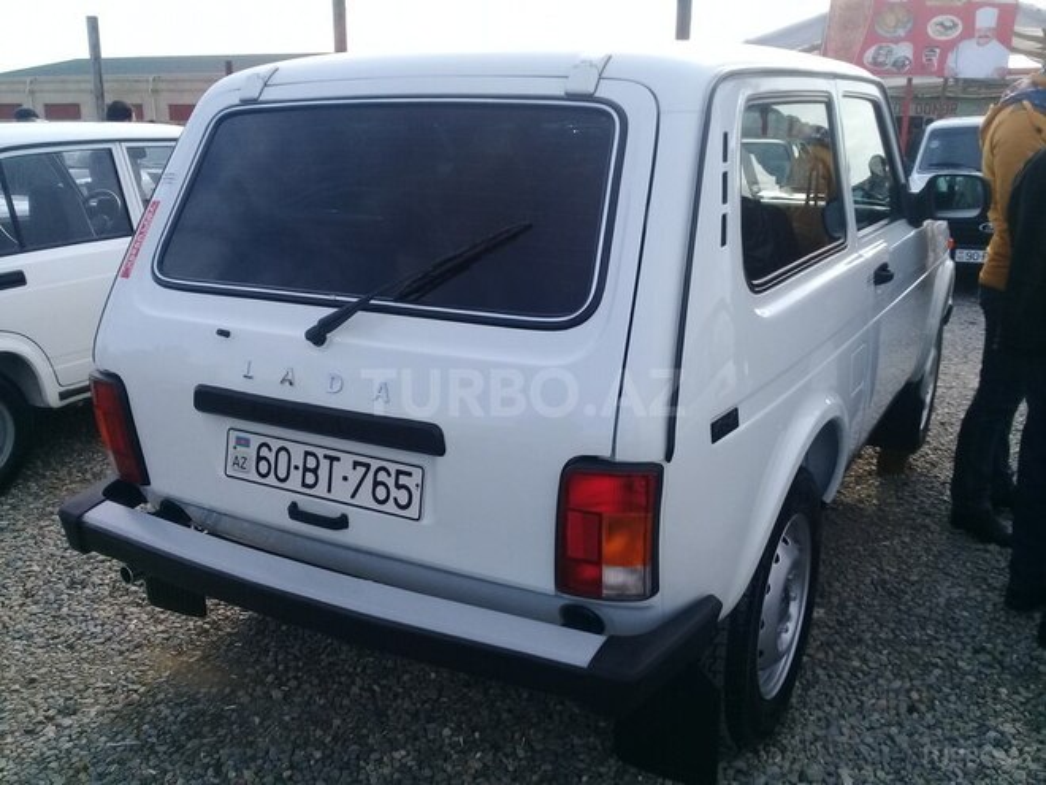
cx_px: 523
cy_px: 392
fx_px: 937
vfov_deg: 45.4
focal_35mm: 31
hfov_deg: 58.4
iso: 50
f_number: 2.2
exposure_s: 1/662
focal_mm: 3.3
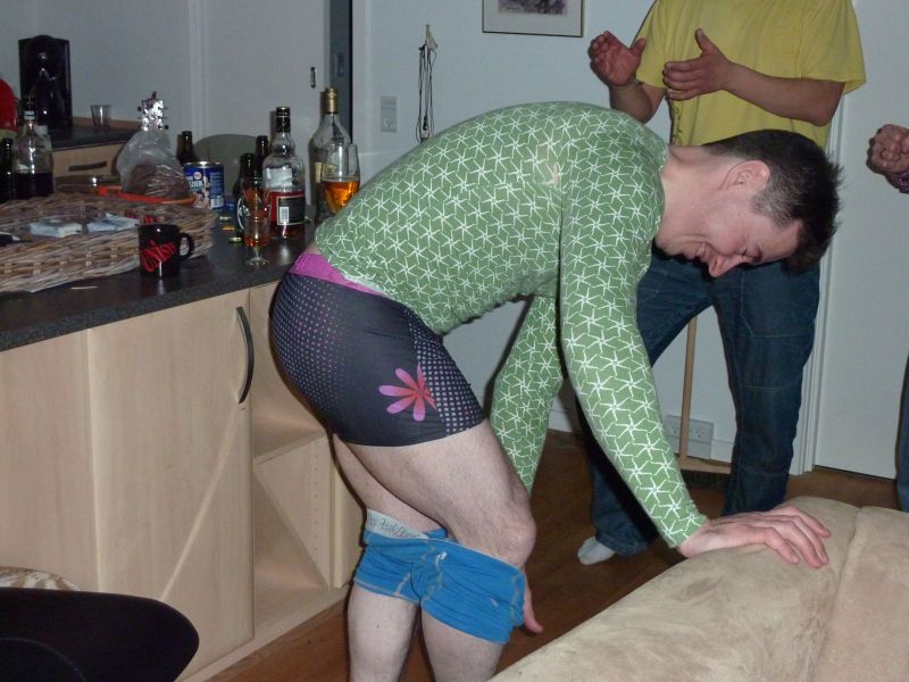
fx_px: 1365
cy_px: 341
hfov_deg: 36.8
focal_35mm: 52
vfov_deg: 28.0
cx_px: 454
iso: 400
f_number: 3.8
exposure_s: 1/125
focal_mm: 8.5
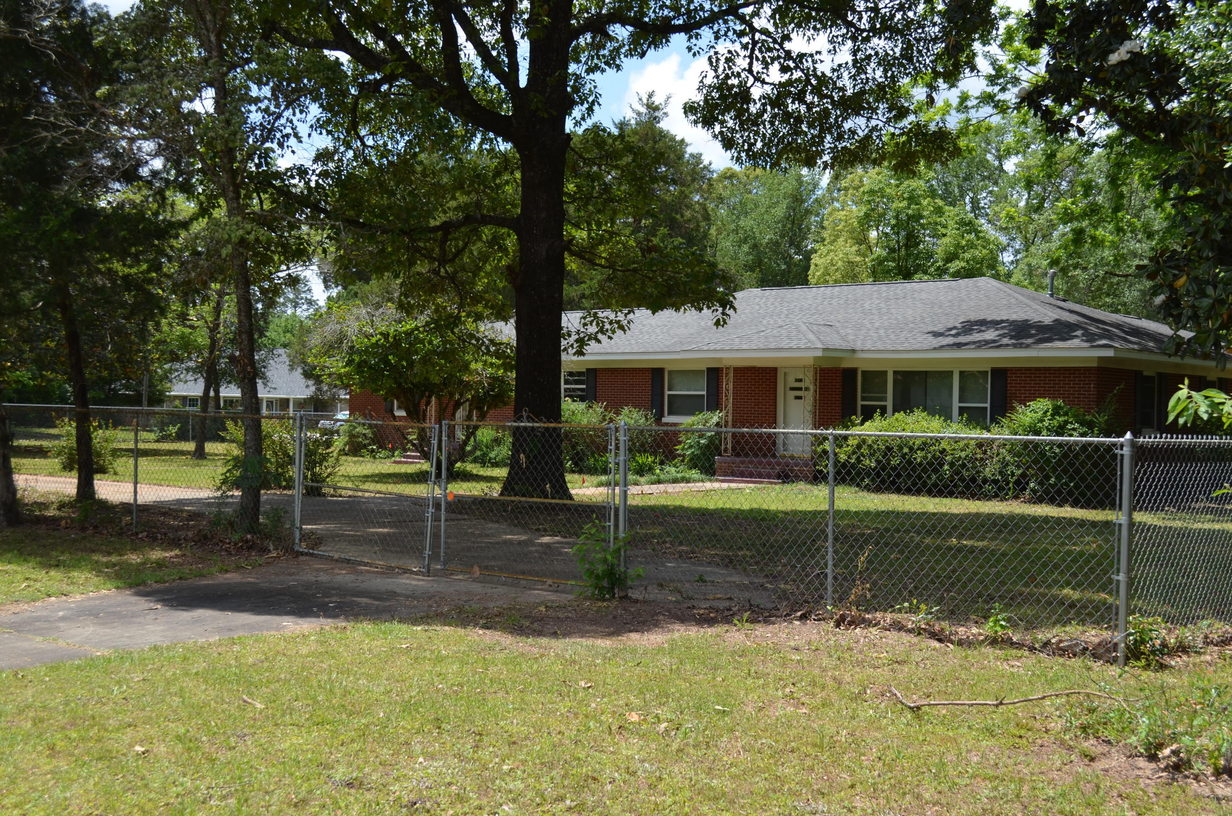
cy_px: 408
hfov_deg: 46.5
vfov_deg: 31.8
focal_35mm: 42
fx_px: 1434
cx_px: 616
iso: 125
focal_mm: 28
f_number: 8
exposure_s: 1/250
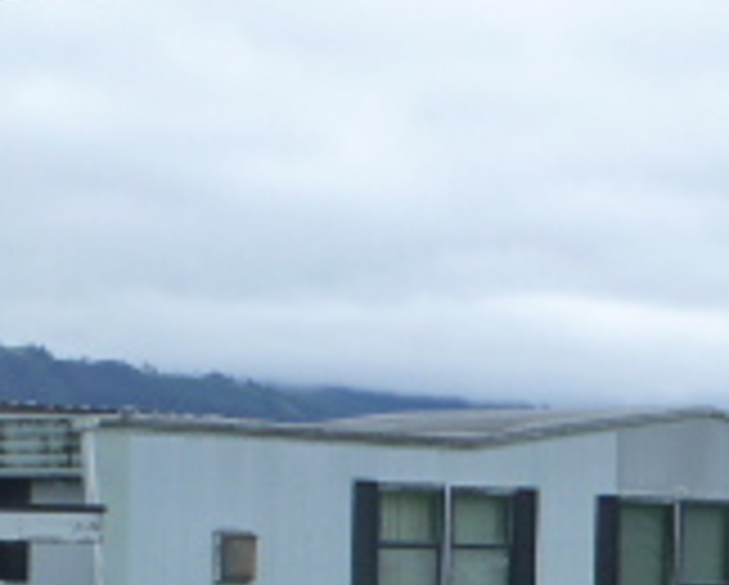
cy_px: 585
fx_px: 3413
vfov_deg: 9.7
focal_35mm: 158
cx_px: 194
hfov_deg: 12.2
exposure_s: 1/250
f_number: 3.9
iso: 160
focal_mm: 7.4
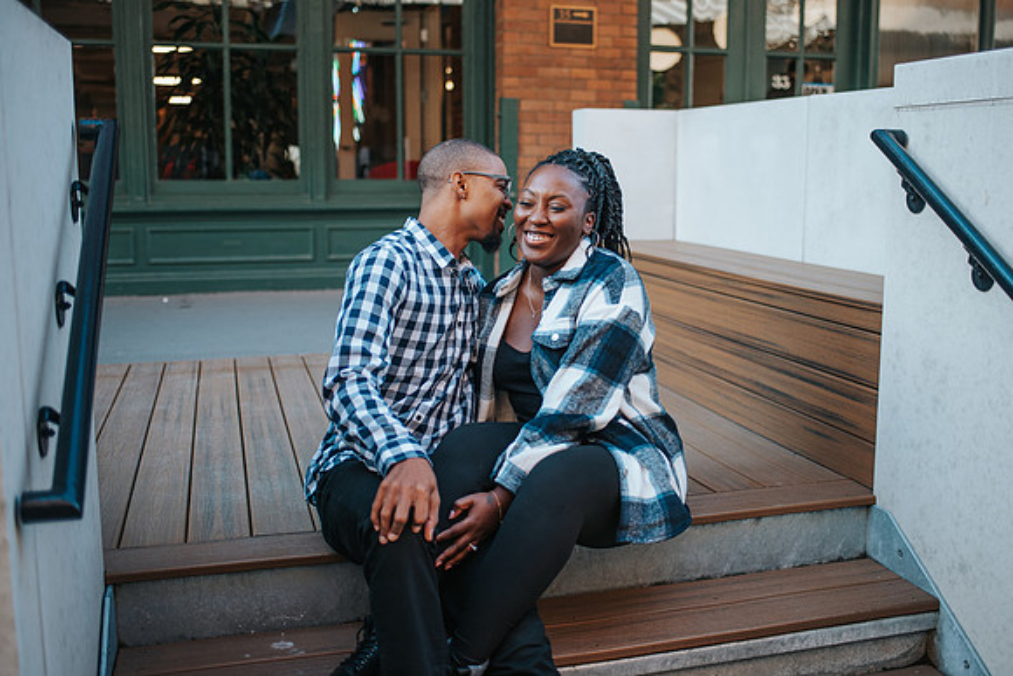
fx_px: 1048
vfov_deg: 35.7
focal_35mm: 37
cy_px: 317
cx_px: 539
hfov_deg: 51.6
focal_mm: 35
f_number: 1.8
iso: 500
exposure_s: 1/640
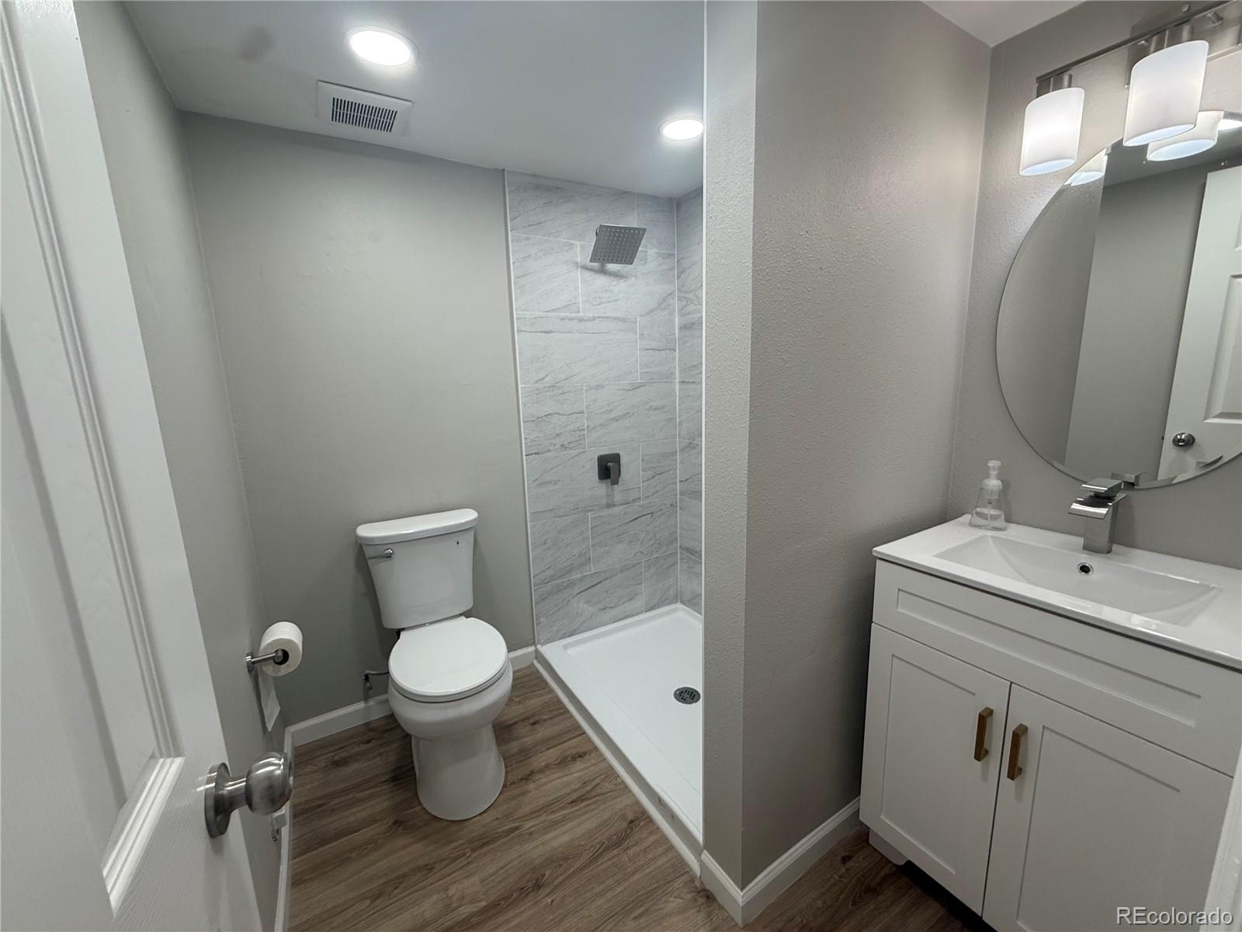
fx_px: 502
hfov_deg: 102.1
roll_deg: +1.0
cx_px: 621
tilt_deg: -10.1
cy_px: 466
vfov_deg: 85.7
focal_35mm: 14
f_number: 2.2
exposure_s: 1/120
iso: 100
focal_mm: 2.22
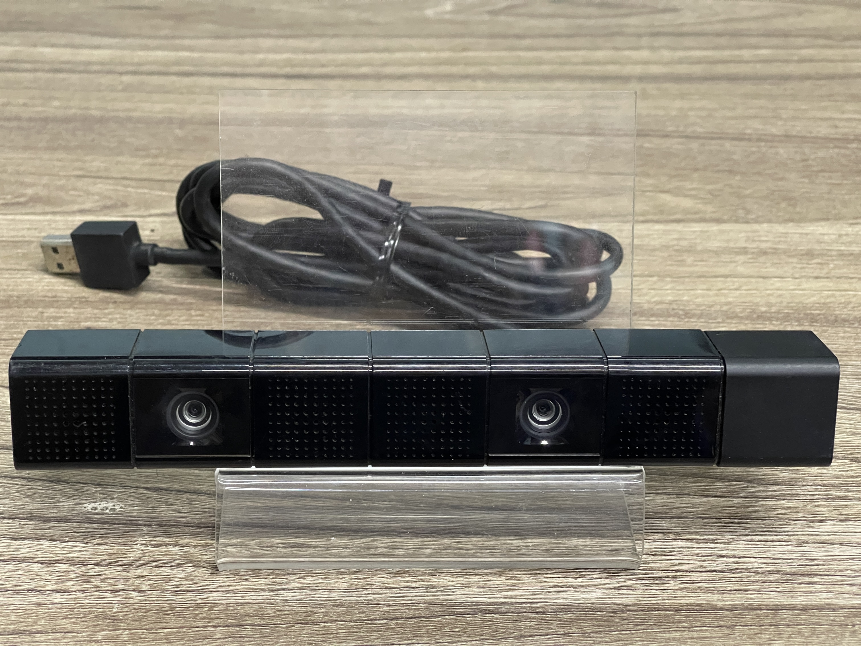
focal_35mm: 64
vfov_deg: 22.9
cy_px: 323
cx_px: 430
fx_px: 1592
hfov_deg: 30.3
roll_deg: -0.8
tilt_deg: -32.4
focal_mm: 7.5
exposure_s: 1/50
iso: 800
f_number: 2.2
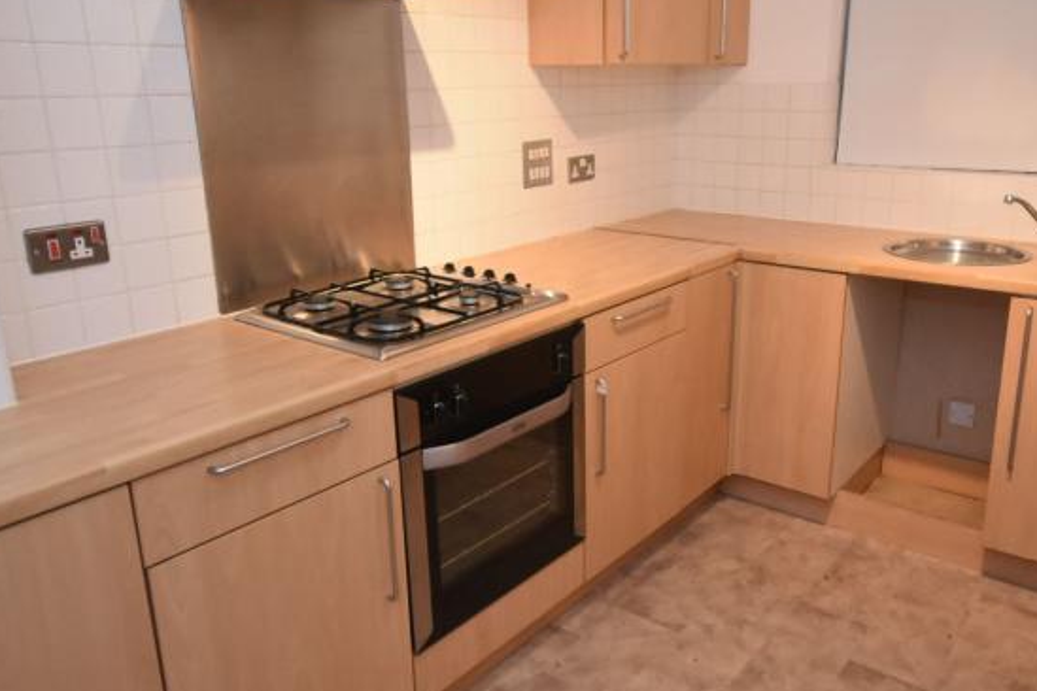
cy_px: 323
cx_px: 565
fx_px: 806
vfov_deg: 46.4
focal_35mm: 28
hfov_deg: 65.4
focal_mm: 10
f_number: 4
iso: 1400
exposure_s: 1/60
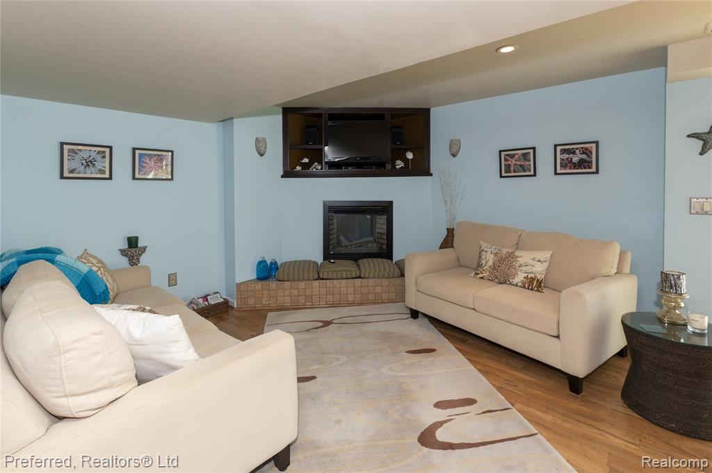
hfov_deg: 100.4
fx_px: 296
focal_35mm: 15
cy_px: 236
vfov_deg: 77.2
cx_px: 356
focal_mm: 15
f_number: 8
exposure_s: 1/160
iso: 1250
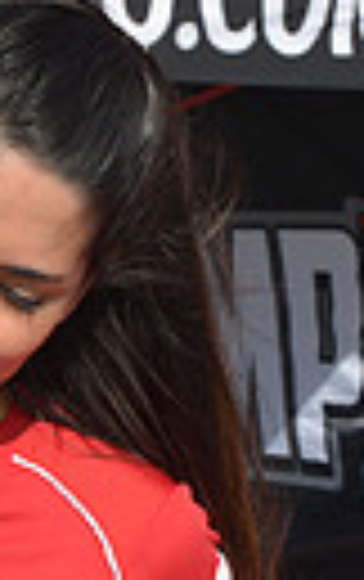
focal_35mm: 183
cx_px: -162
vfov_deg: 11.3
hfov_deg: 7.1
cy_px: 632
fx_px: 2895
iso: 200
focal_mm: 40
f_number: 10
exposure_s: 1/400
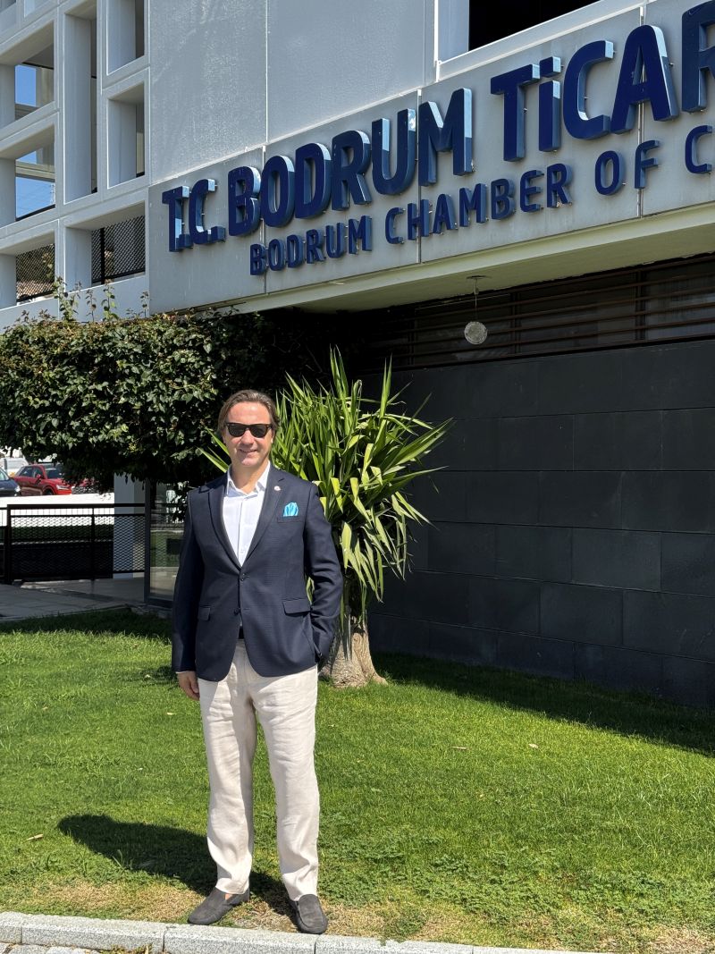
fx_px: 1322
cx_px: 358
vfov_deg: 39.7
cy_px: 477
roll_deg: -1.1
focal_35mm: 48
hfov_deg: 30.3
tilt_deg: +1.9
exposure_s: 1/2611
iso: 64
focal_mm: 6.76
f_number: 1.78
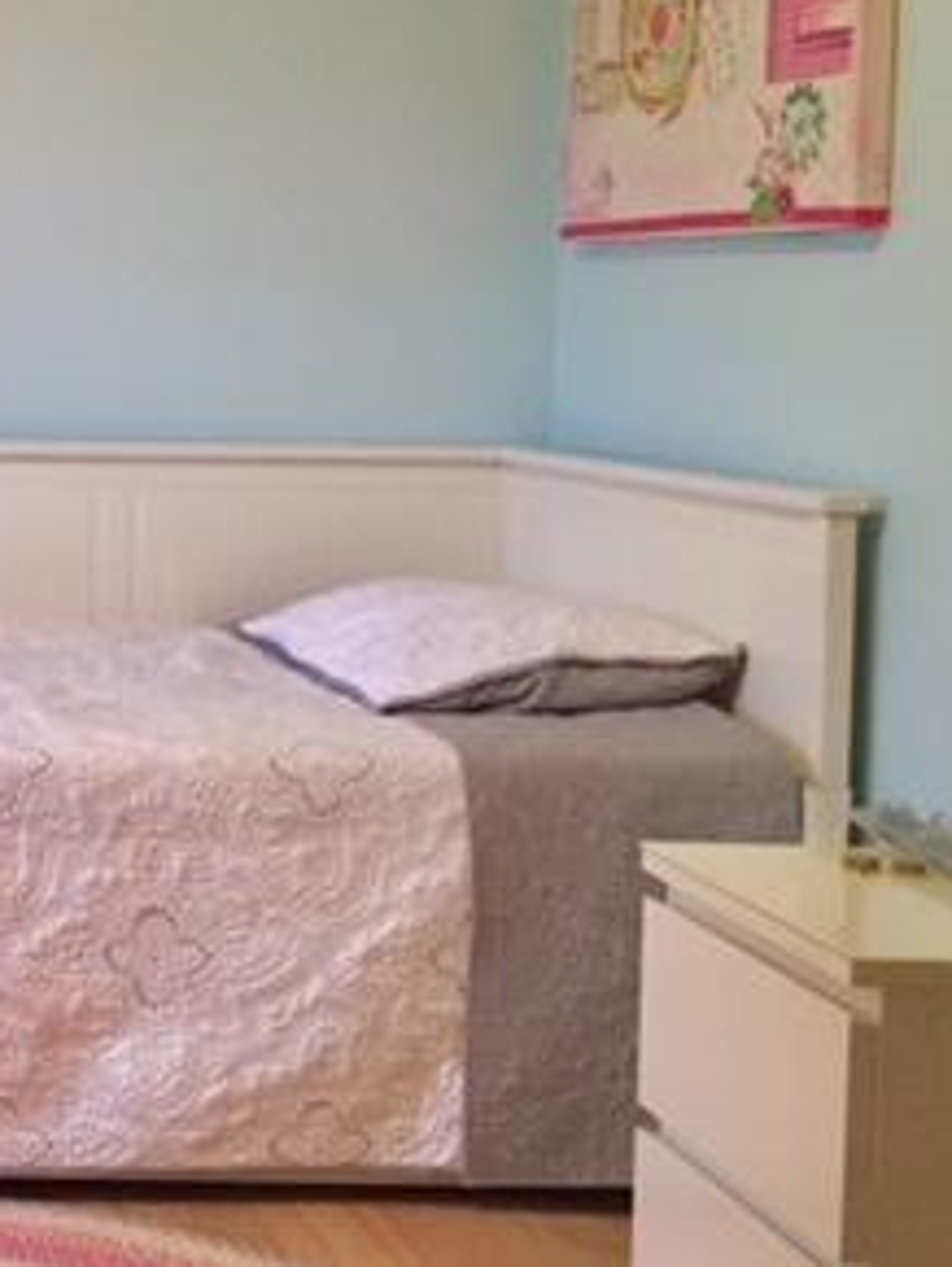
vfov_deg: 30.0
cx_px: -402
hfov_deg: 20.3
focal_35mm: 64
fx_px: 2343
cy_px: 398
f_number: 2.2
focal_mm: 4.15
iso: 160
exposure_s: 1/30
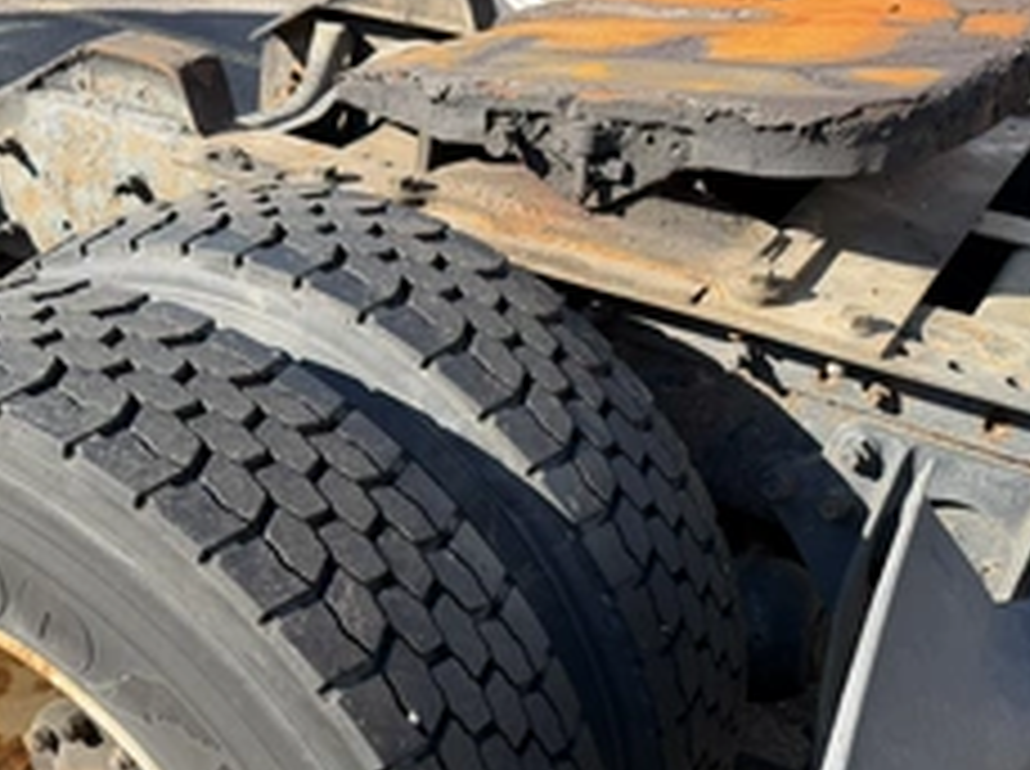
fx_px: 1248
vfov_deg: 33.4
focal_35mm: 42
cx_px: 247
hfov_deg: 43.3
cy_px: 603
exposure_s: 1/1361
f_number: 1.78
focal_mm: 6.76
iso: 100
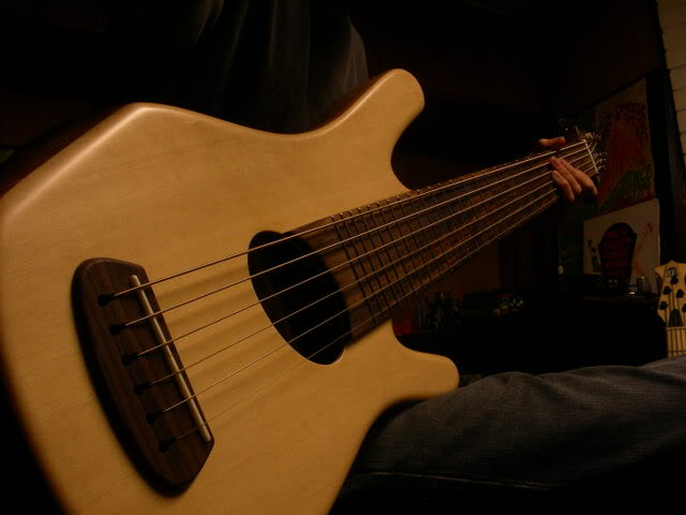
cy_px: 258
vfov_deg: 37.7
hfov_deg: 49.0
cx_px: 343
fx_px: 753
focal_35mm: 38
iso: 50
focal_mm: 6.3
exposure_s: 1/7
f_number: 3.5
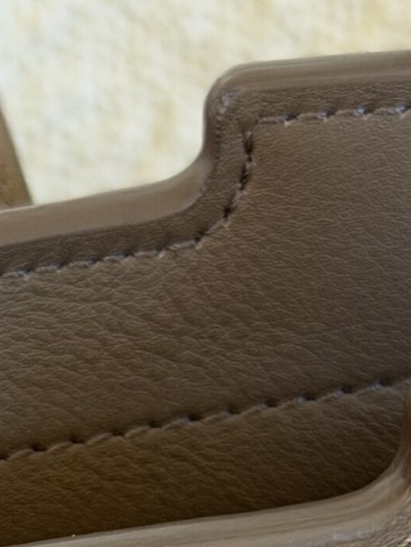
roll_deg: -0.8
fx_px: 2785
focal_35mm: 176
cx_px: 79
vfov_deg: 10.9
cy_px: 731
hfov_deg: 8.4
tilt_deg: -40.9
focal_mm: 6.76
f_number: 1.78
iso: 100
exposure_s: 1/79
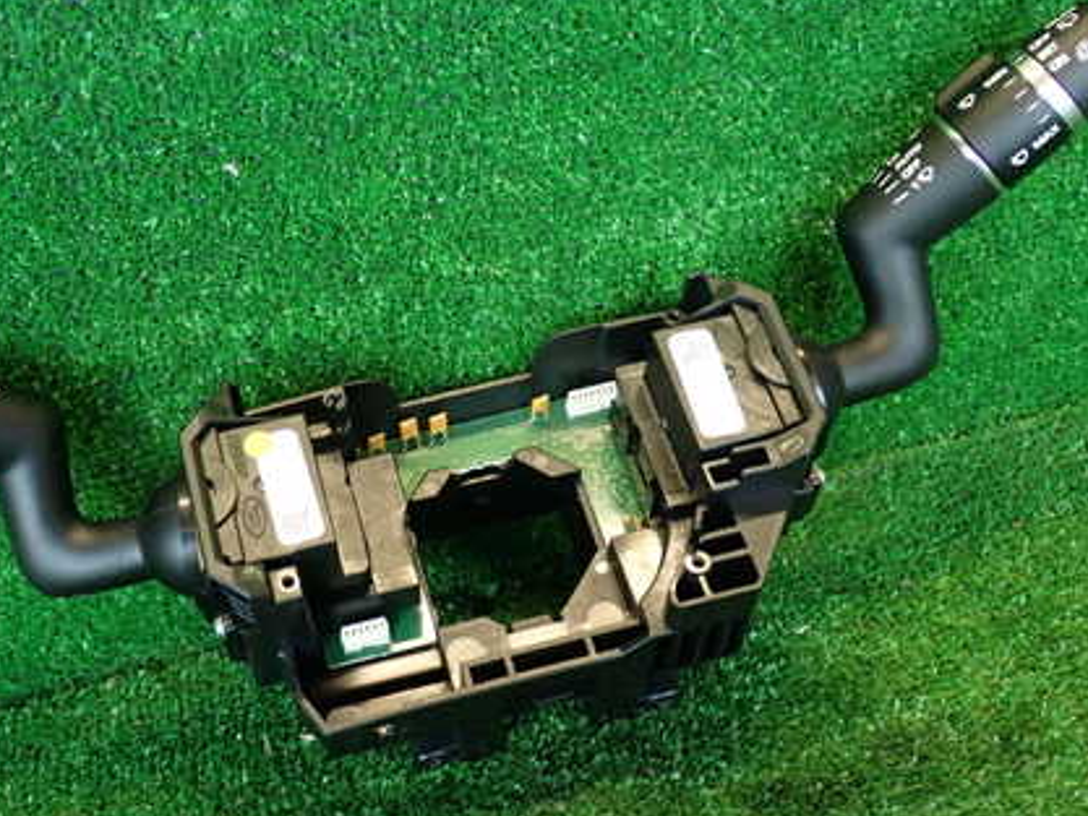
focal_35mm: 46
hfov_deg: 41.0
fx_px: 1446
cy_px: 430
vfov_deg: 31.5
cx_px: 417
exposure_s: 1/30
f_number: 2.4
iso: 200
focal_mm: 5.79
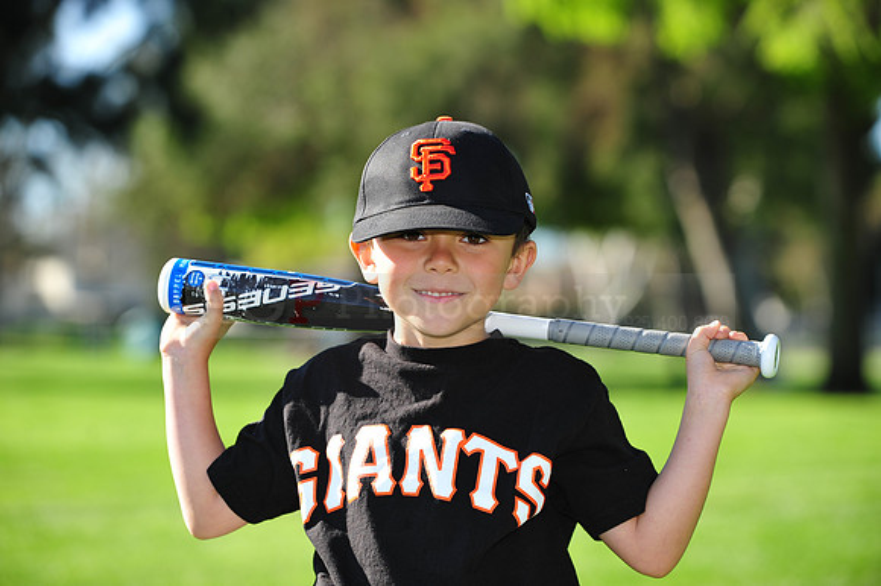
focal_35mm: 120
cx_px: 440
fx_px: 2935
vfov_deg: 11.4
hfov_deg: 17.1
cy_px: 293
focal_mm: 120
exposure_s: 1/640
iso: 200
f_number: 4.5
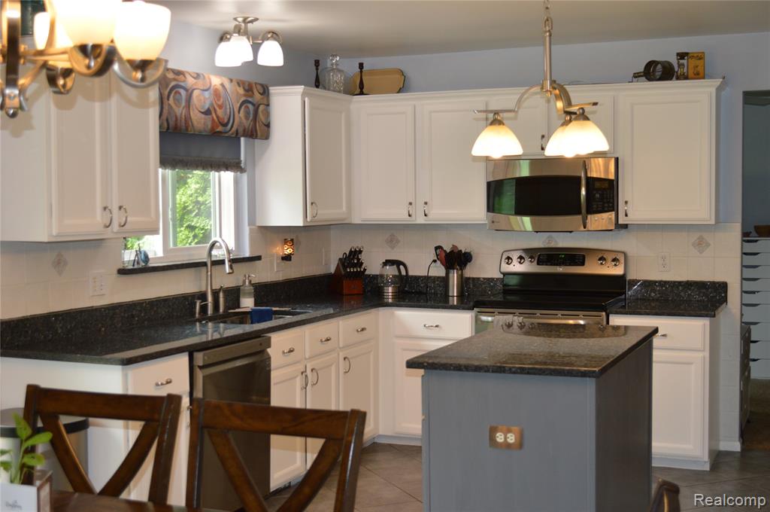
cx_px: 385
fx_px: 1089
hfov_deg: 38.9
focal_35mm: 51
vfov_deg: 26.4
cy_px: 256
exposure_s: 1/60
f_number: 5
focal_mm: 34
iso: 450
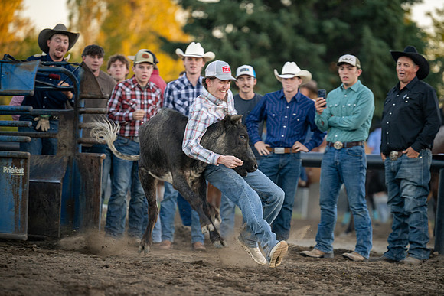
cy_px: 172
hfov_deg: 10.4
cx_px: 245
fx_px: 2433
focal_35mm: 197
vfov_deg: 7.0
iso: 400
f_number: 2.8
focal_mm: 170
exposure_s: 1/400
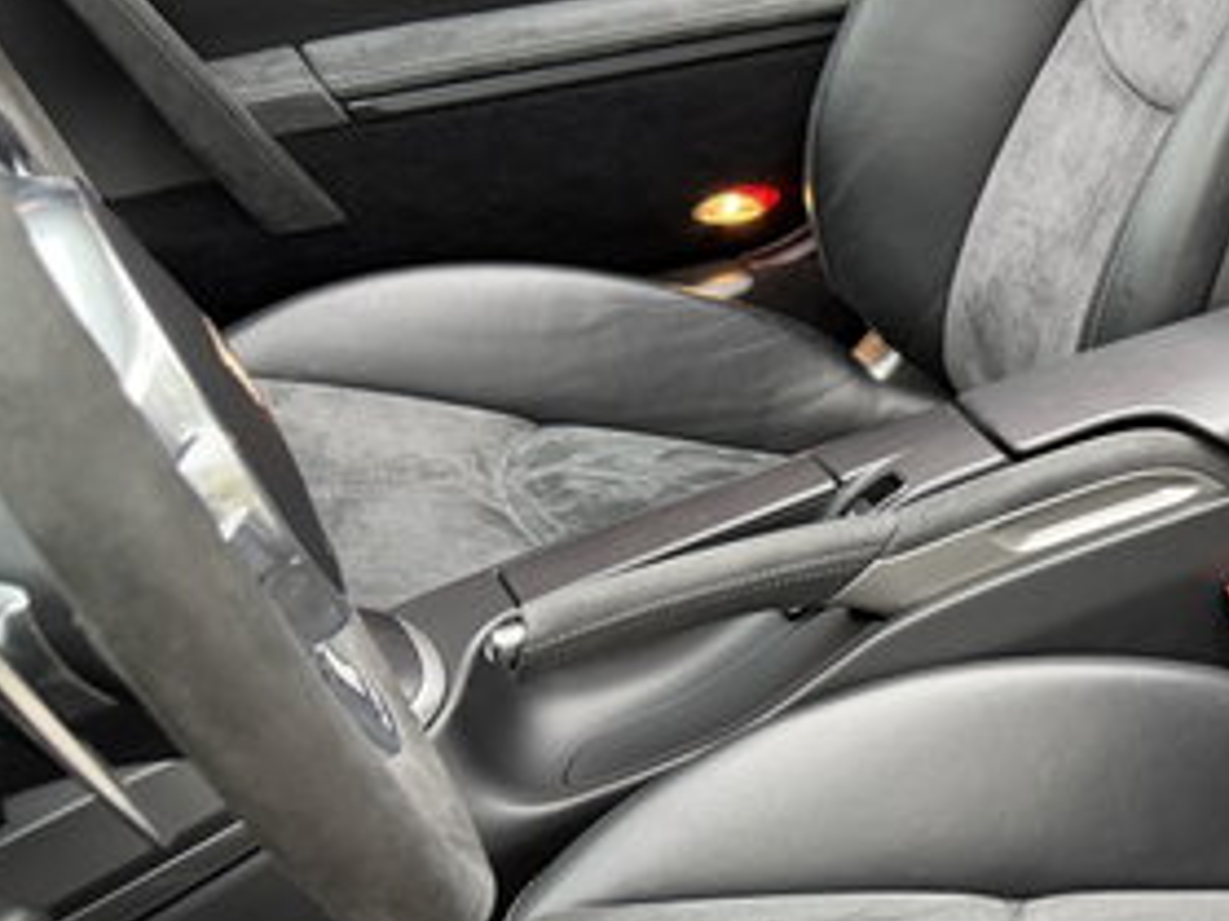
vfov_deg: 22.2
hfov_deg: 25.3
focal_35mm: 66
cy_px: 388
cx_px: 1599
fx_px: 2342
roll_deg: +0.6
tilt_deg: -26.4
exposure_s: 1/121
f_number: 1.78
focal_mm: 6.76
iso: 160
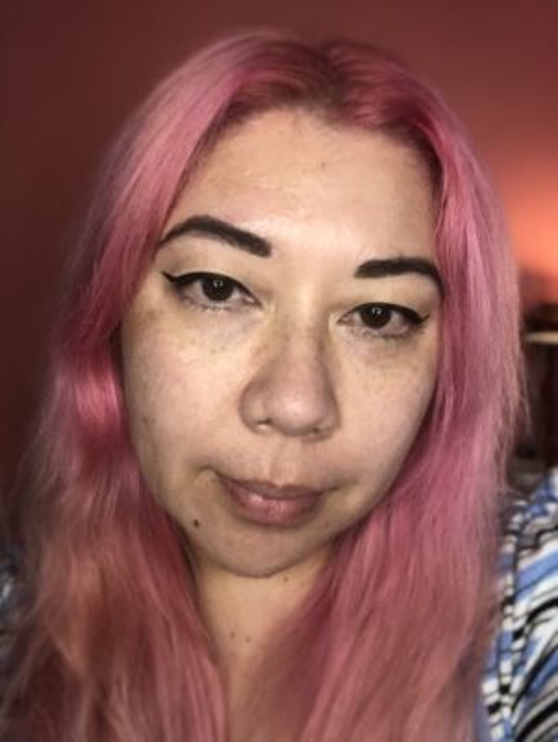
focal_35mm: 32
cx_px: 279
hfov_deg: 44.2
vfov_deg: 56.8
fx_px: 686
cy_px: 371
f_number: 2.2
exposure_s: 1/30
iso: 32
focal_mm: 2.87
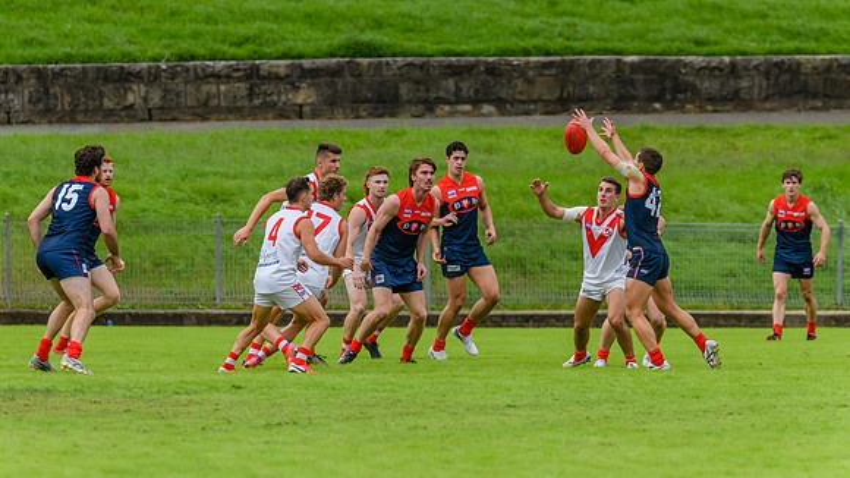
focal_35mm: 511
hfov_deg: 4.2
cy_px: 176
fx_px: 11526
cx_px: 393
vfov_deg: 2.4
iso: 800
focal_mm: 420
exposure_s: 1/2500
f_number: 5.6
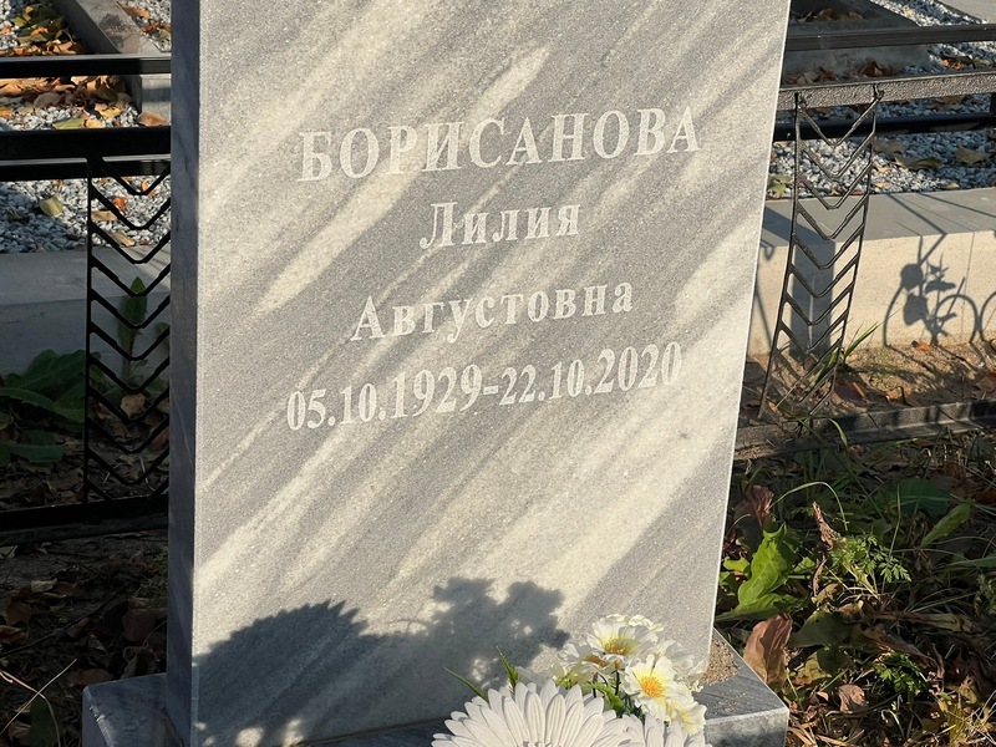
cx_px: 498
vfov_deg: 19.1
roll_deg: +0.5
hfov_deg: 25.3
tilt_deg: -22.5
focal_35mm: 77
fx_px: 2216
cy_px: 374
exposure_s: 1/1033
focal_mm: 9
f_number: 2.8
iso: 32
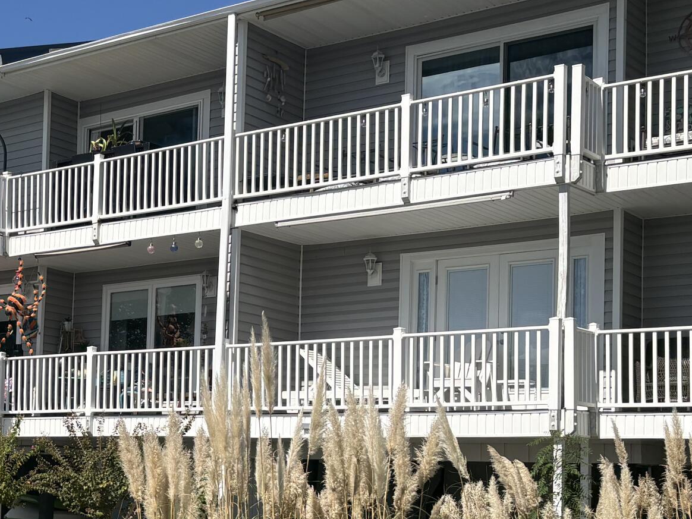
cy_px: 401
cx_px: 50
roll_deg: -1.4
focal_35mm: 67
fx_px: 1339
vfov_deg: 21.7
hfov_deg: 27.7
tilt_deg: +4.0
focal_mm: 5.96
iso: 50
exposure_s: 1/4608
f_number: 1.6
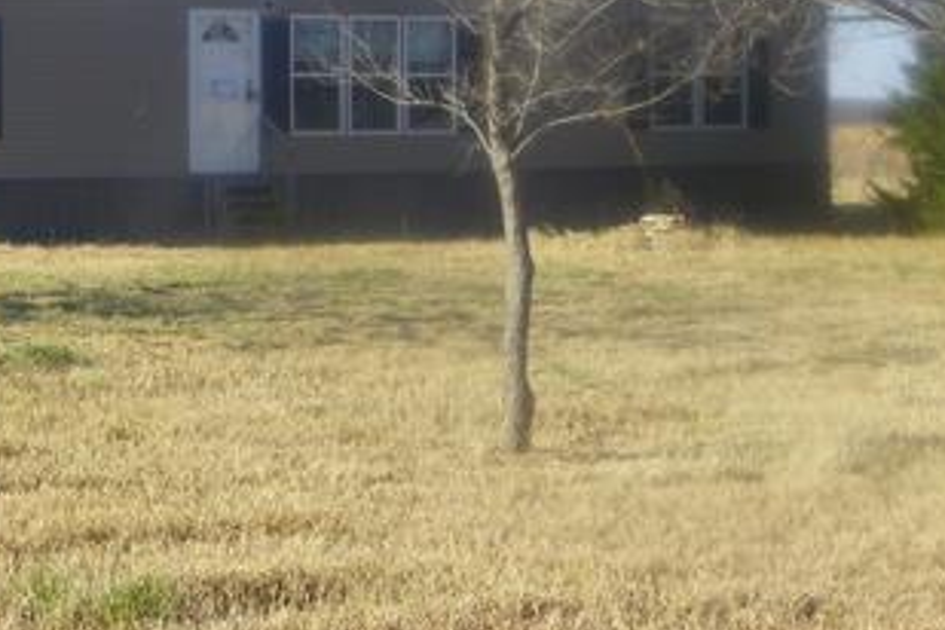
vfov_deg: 16.1
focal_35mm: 84
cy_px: 104
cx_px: 6
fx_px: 2205
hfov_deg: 23.2
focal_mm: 6.9
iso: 64
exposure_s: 1/250
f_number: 4.5
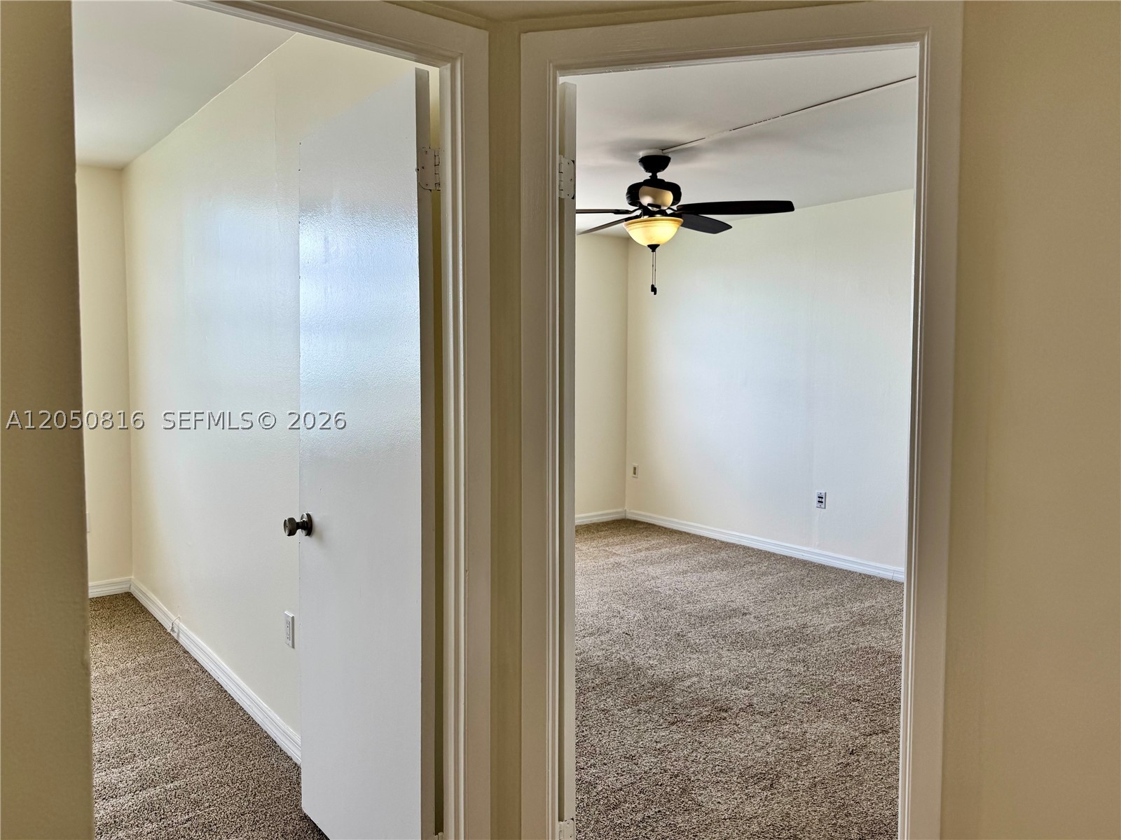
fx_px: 777
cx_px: 560
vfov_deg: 56.8
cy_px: 420
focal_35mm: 24
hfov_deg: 71.6
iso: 80
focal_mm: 6.76
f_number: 1.78
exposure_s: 1/506
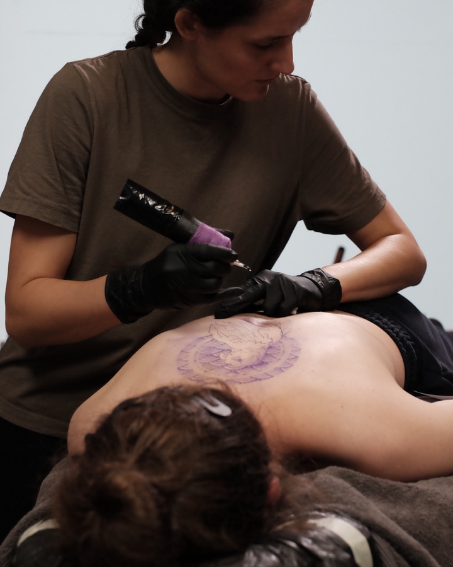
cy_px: 282
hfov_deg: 25.4
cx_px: 226
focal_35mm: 60
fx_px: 1006
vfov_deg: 31.5
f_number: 3.6
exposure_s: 1/160
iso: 3200
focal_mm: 35
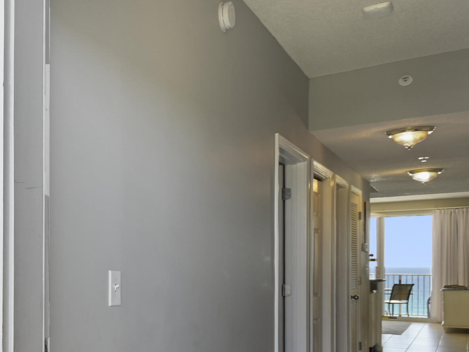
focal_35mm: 37
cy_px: 266
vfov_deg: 37.7
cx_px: -104
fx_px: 501
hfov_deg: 37.1
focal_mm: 10
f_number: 8
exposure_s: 1/15
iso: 100
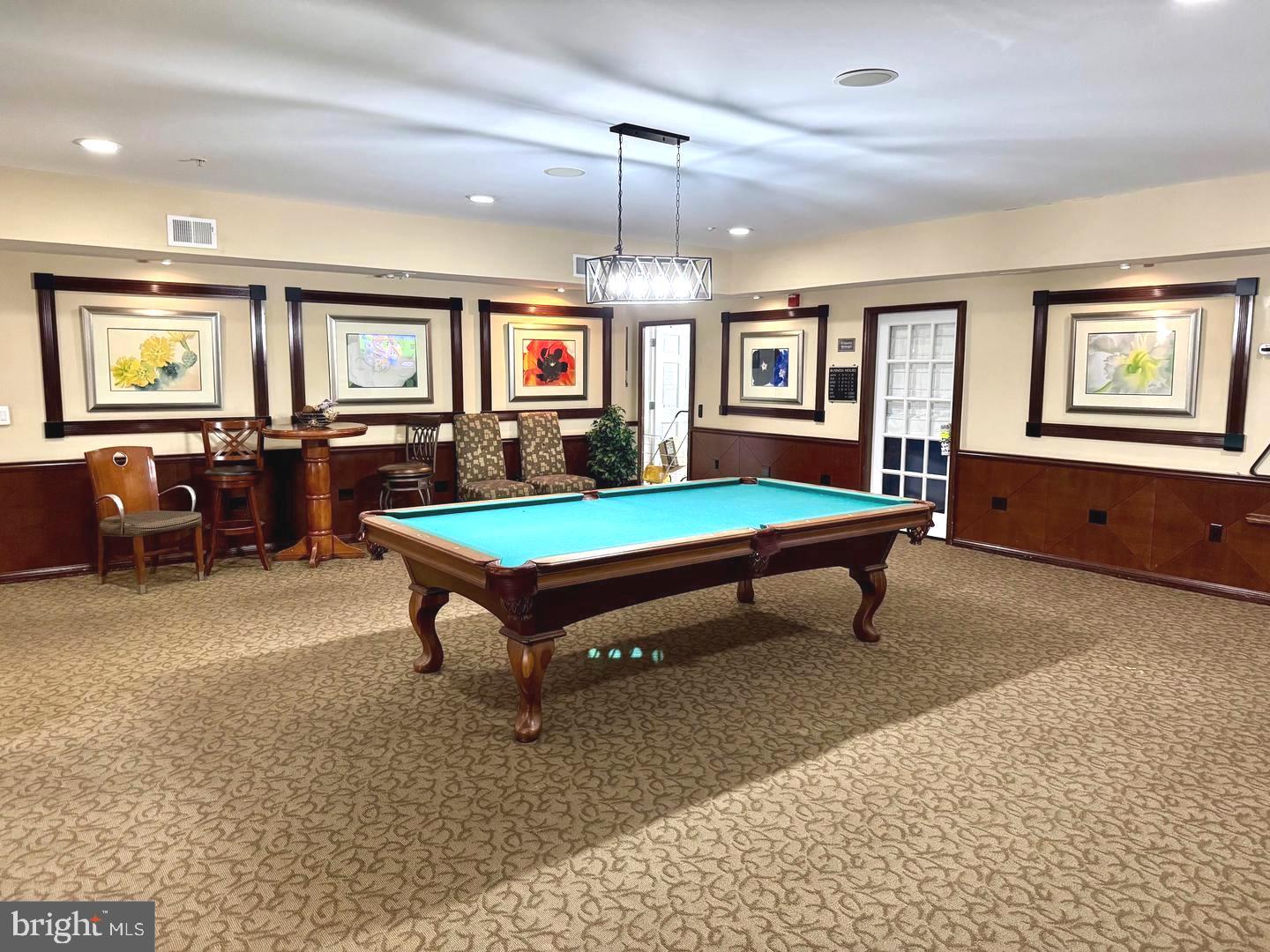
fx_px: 881
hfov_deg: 71.6
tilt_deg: -7.3
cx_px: 635
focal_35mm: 24
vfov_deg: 56.8
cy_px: 476
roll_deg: -0.6
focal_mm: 6.76
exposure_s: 1/60
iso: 800
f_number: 1.78
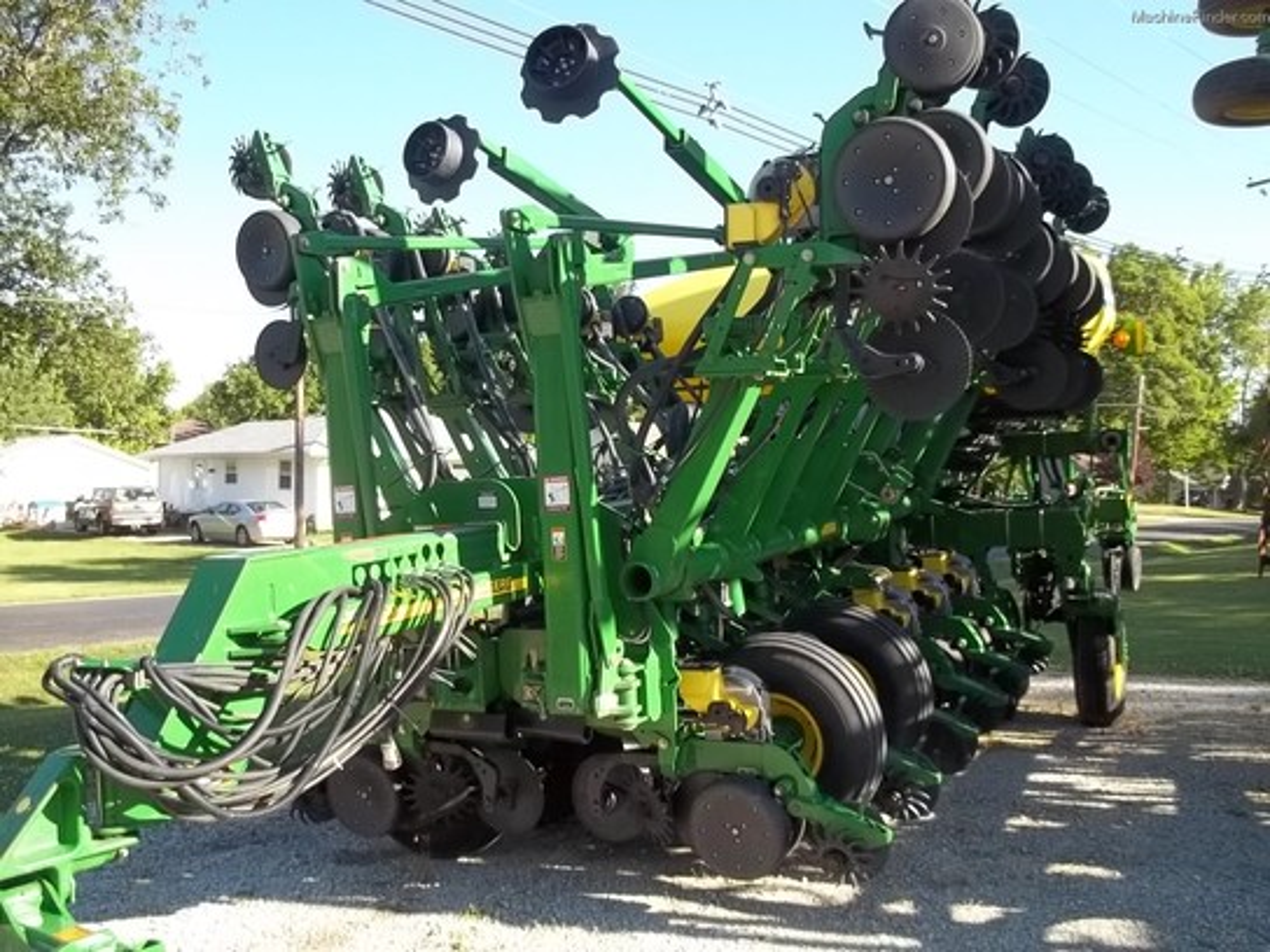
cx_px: 635
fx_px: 1211
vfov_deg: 42.9
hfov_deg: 55.4
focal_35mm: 33
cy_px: 476
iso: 64
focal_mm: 5.9
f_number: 3.3
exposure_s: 1/200
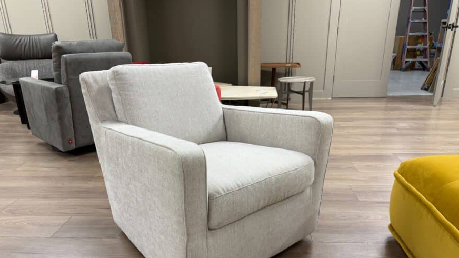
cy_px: 162
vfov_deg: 42.5
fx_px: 329
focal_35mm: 27
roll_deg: +1.5
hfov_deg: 69.9
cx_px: 226
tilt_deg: -18.2
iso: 100
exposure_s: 1/60
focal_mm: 6.76
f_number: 1.78
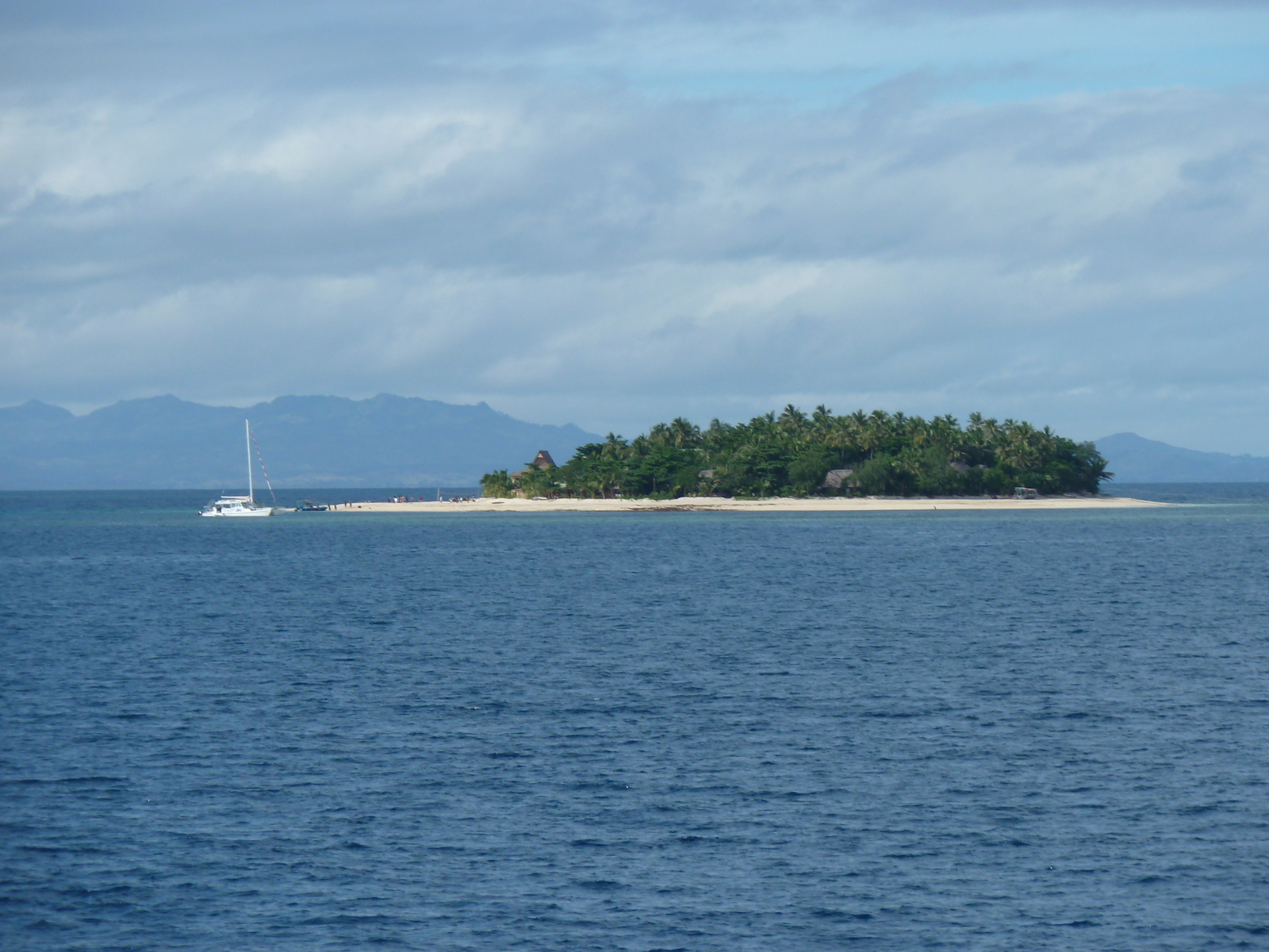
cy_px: 476
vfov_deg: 7.6
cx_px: 634
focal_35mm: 196
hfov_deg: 10.1
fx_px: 7185
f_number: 5.6
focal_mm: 32.1
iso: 80
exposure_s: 1/500
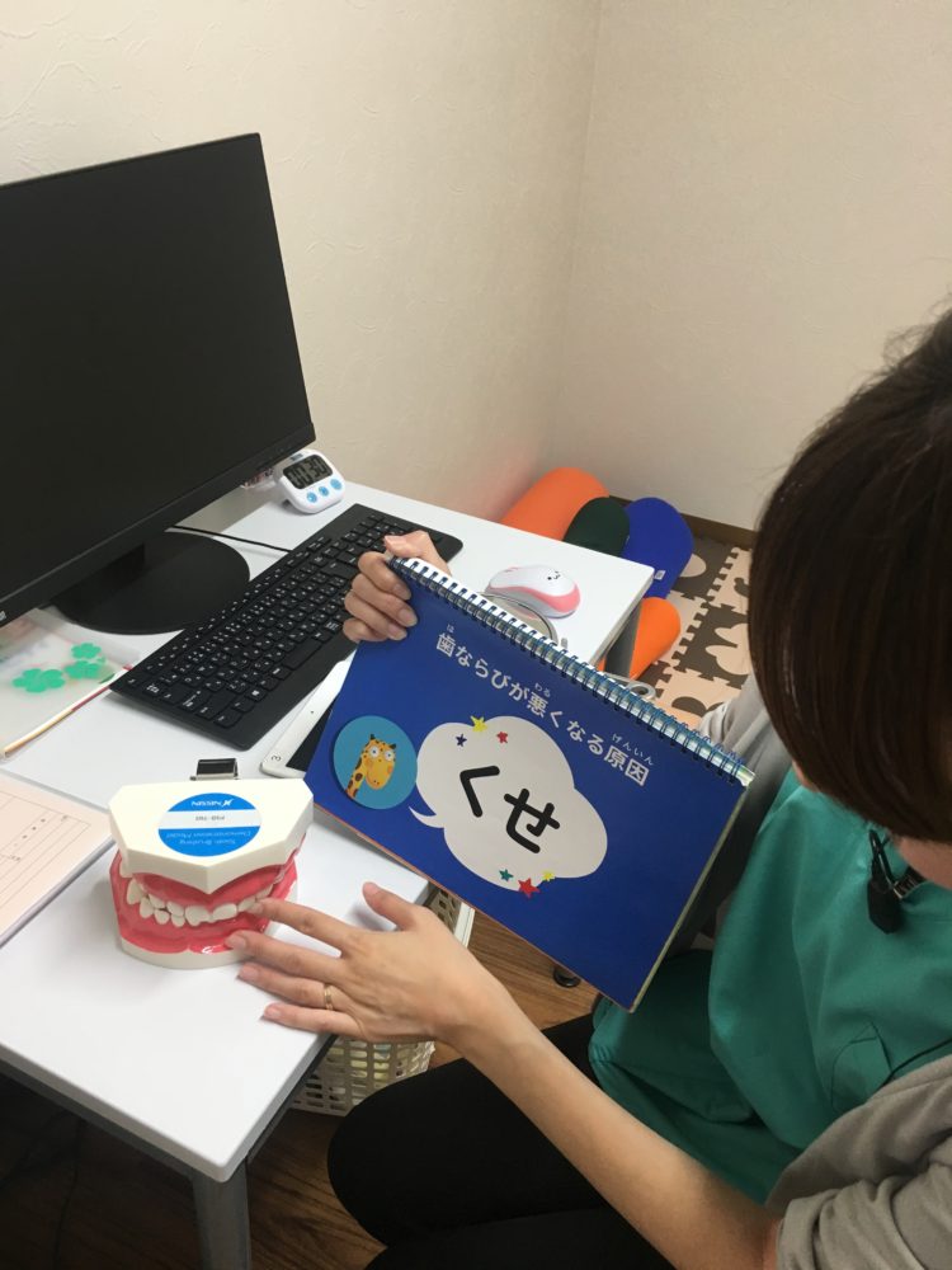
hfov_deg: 48.2
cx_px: 476
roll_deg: -4.4
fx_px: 1063
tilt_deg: -33.1
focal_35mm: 29
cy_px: 635
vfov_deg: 61.7
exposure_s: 1/30
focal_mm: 4.15
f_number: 2.2
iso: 40
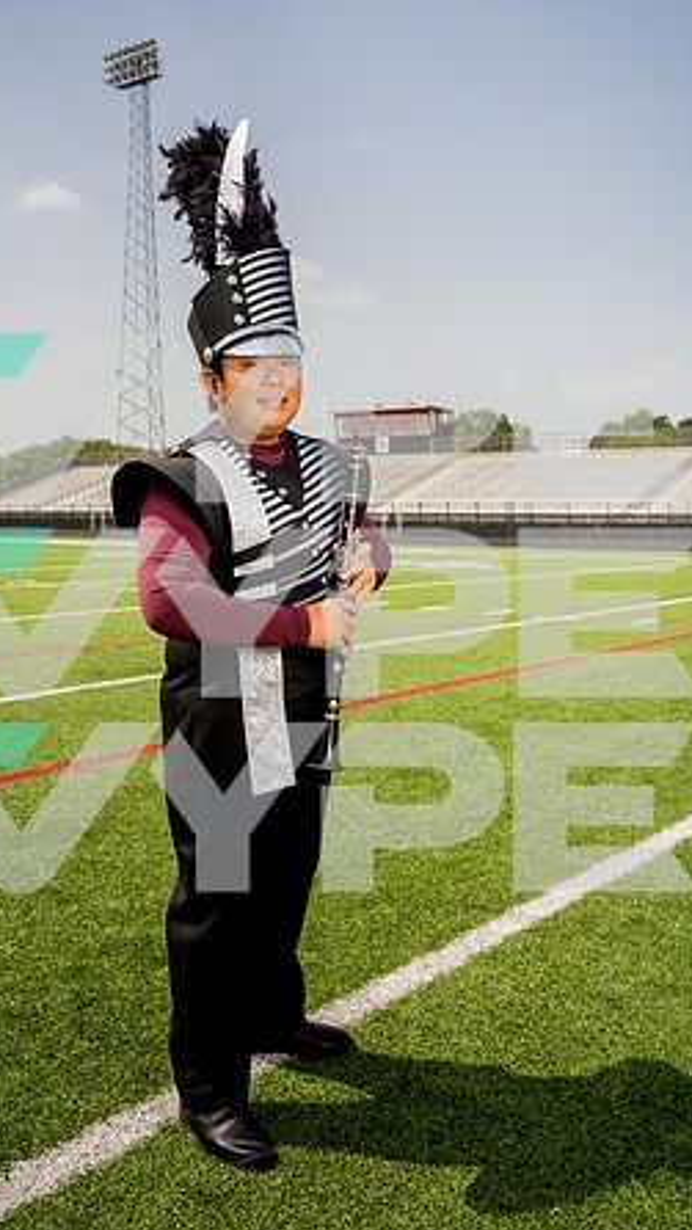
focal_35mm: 37
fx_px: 1207
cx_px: 295
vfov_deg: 54.0
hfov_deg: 32.0
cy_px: 615
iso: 50
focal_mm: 35
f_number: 7.1
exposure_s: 1/250
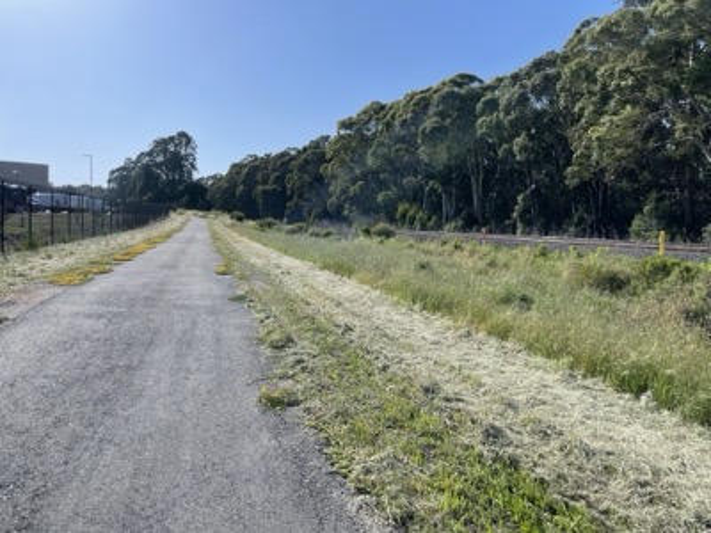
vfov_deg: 53.1
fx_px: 534
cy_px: 266
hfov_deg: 67.3
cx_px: 356
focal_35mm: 26
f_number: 1.6
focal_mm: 4.2
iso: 32
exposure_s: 1/3509
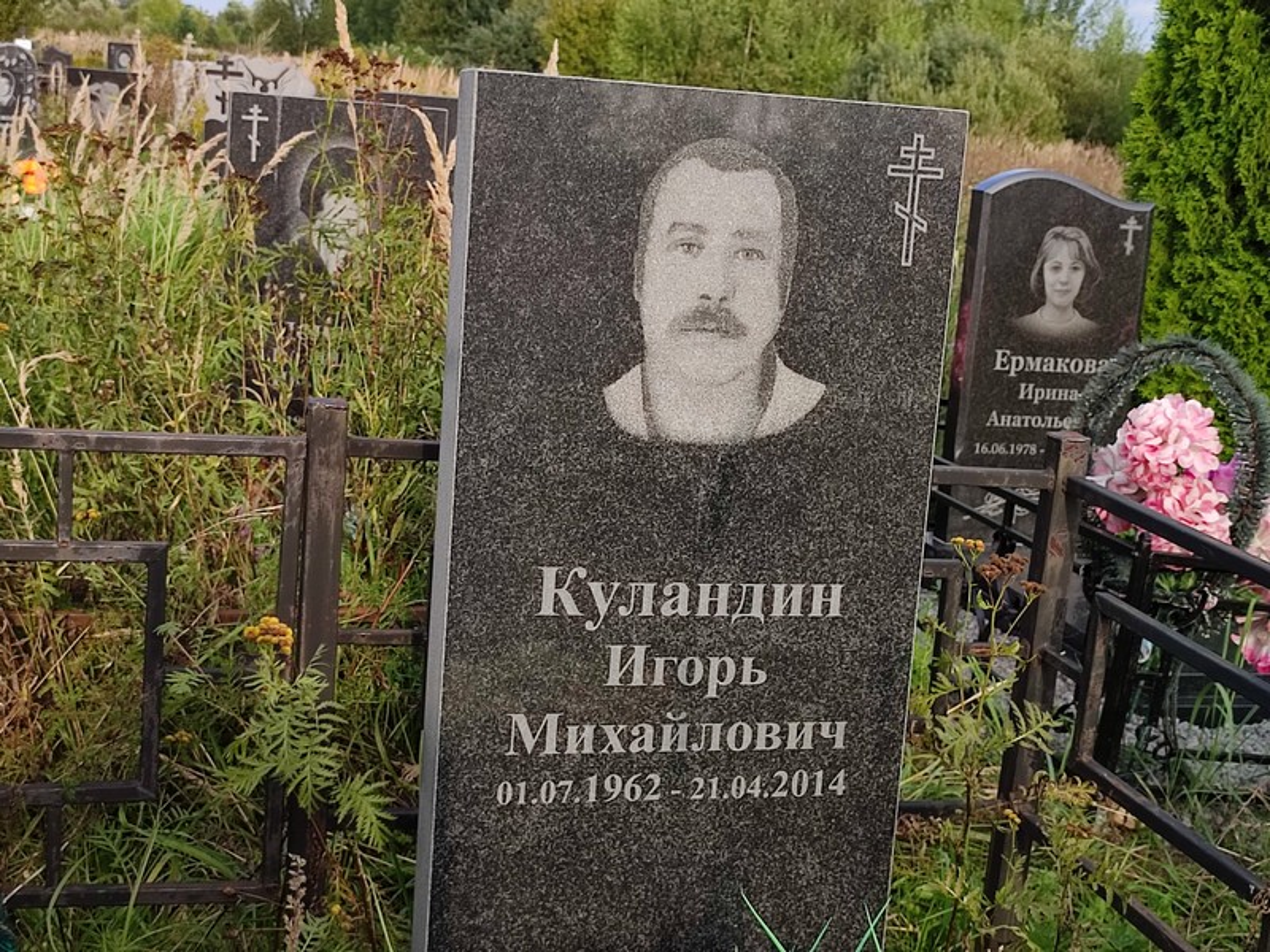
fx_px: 917
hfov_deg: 69.4
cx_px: 635
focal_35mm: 25
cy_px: 476
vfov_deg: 54.9
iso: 50
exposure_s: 1/293
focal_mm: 6.04
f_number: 1.9
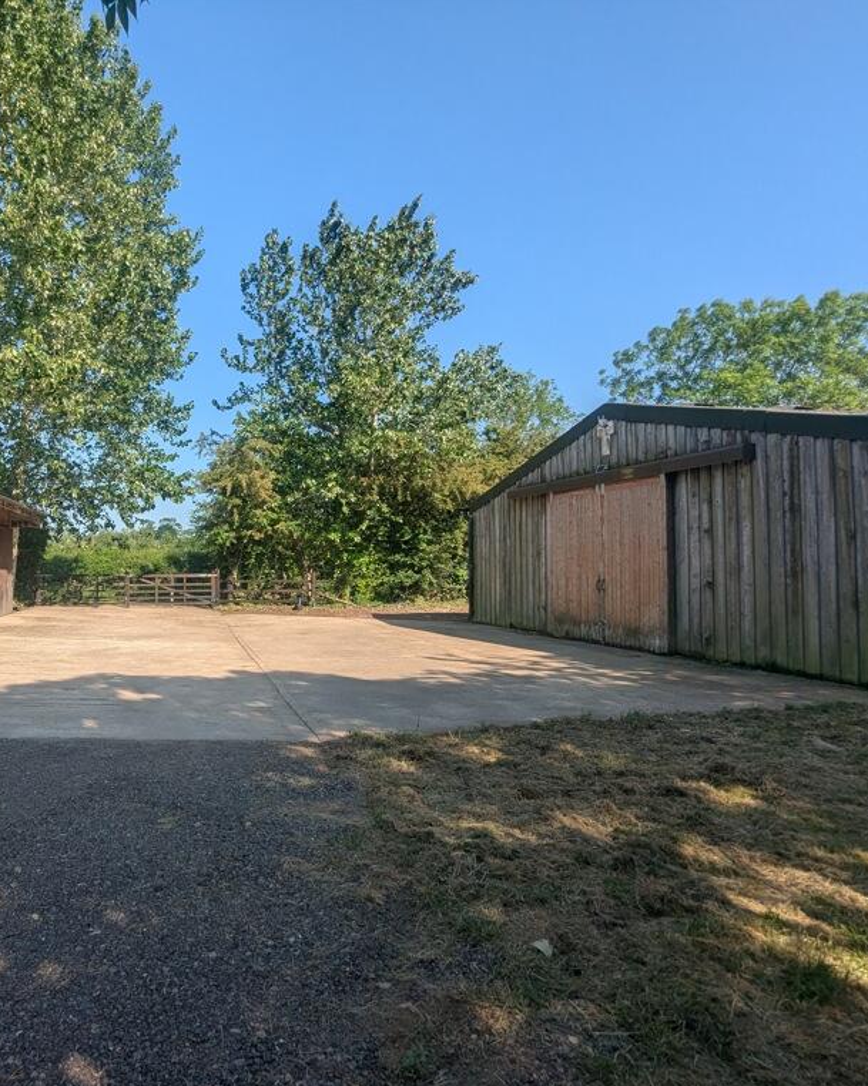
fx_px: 675
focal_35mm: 21
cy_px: 544
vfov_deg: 77.7
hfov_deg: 61.8
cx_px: 217
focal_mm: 2.35
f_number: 2.2
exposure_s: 1/1256
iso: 54
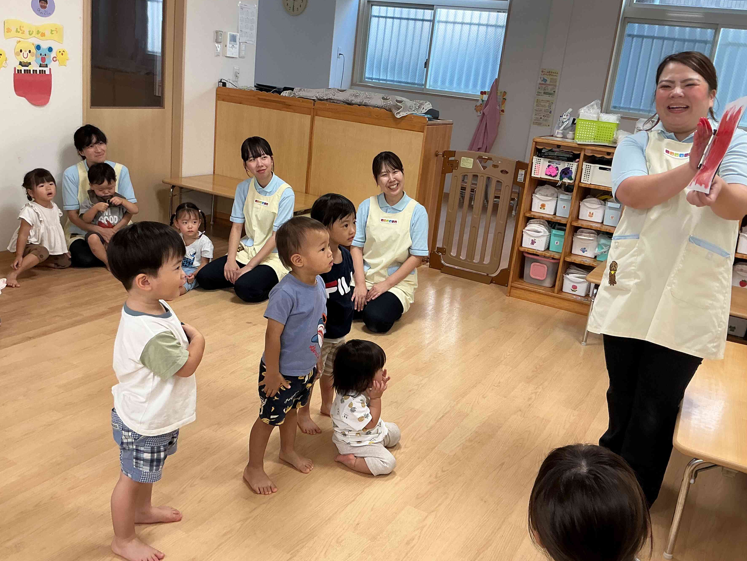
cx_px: 374
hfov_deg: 55.4
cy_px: 266
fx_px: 712
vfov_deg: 42.9
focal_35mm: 33
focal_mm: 3
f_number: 1.8
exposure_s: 1/120
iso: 50
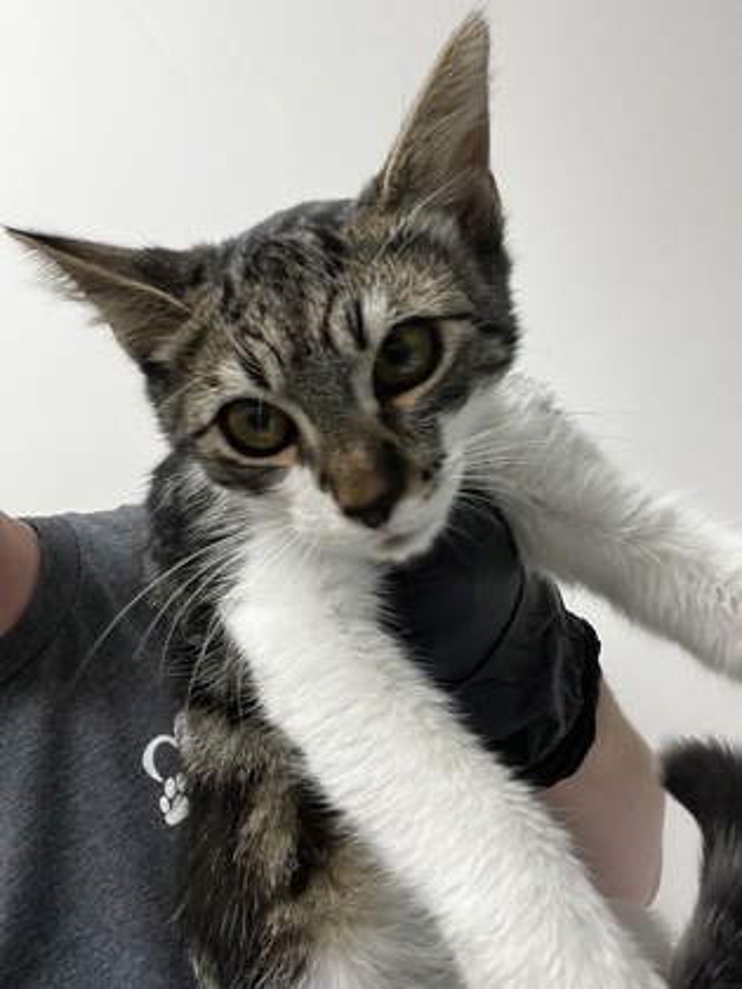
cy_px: 494
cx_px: 371
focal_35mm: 30
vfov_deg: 60.0
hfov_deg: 46.8
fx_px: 857
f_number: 2.2
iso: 100
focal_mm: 2.71
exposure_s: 1/60
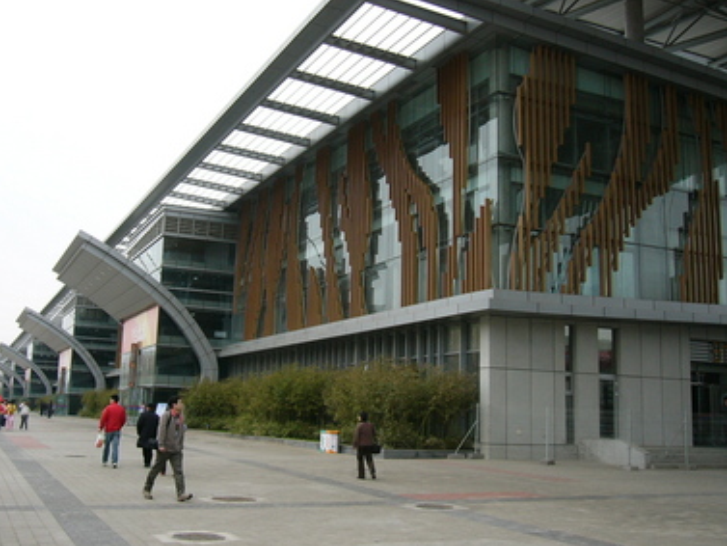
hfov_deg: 47.8
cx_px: 326
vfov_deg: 36.8
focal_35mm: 39
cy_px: 258
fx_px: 819
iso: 100
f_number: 8
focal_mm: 5.8
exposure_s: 1/100
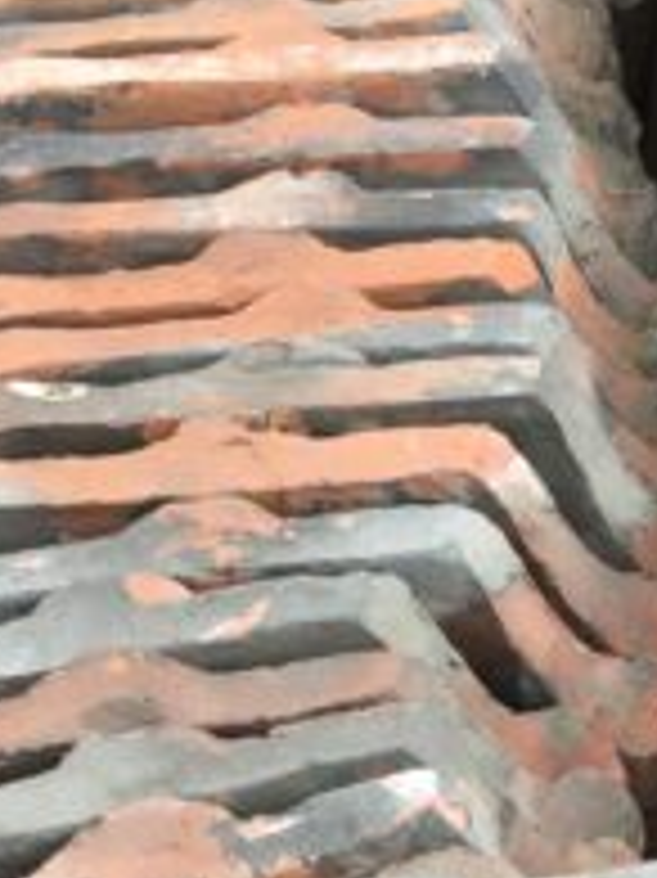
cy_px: 225
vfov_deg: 16.8
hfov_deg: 12.6
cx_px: 207
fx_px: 2964
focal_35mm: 117
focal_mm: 6.6
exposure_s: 1/123
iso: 20
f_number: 2.8
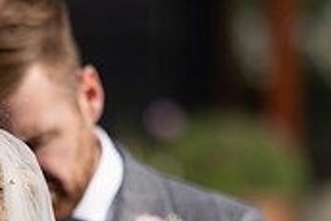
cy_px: 349
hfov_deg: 4.0
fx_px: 4702
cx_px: -198
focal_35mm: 511
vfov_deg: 2.7
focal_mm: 135
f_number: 2.2
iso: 125
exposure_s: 1/8000
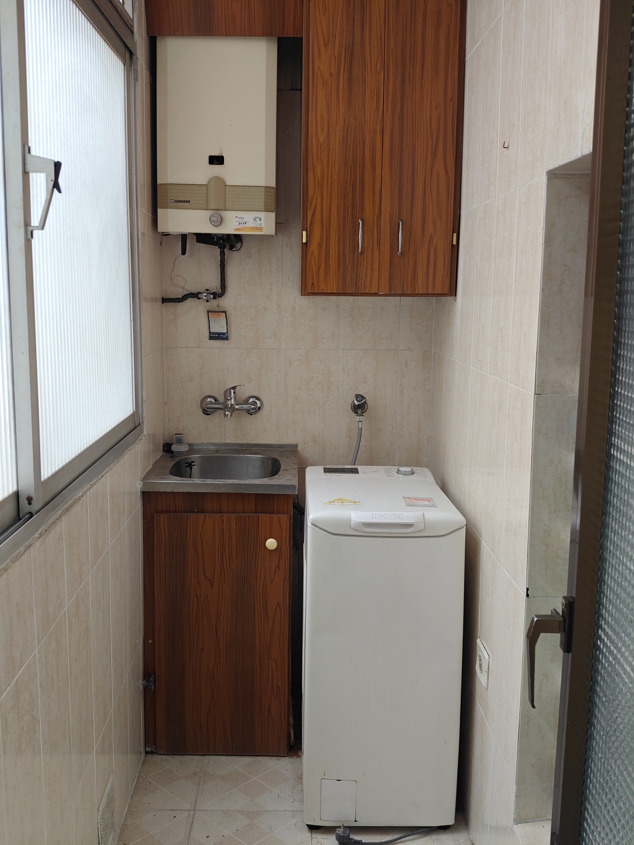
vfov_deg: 52.6
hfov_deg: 40.7
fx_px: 855
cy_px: 422
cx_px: 317
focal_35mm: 35
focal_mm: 8.29
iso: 640
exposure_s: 1/47
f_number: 1.59
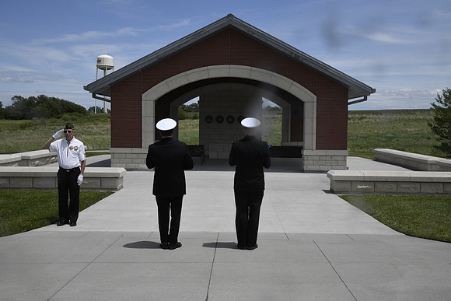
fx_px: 501
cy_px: 150
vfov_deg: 33.4
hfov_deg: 48.4
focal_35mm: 40
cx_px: 226
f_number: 18
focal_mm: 40
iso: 1600
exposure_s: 1/1250
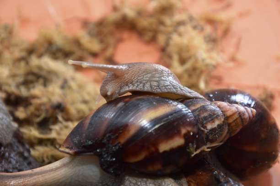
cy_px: 93
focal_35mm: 158
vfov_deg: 8.7
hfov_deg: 13.1
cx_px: 140
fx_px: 1224
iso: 400
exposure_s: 1/60
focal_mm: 105
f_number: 8
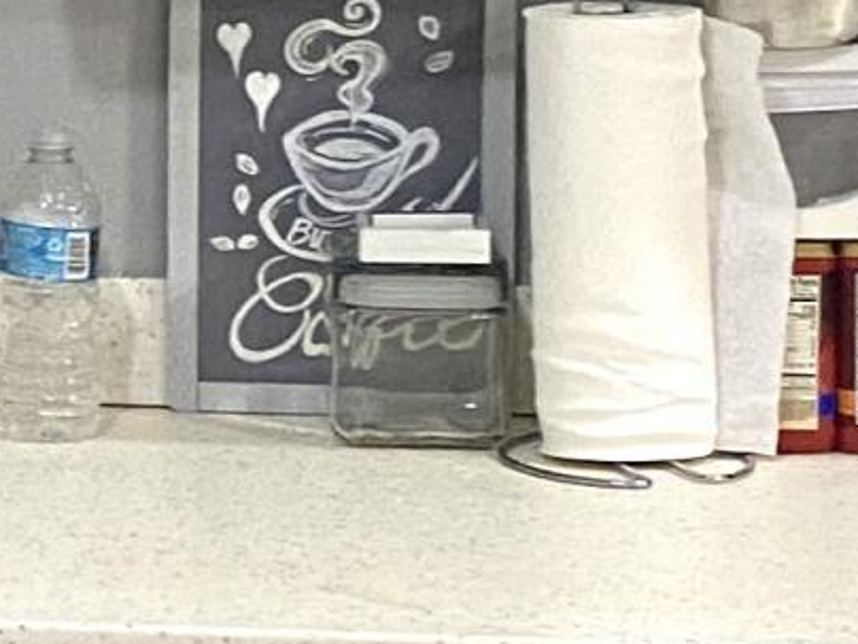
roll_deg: +0.2
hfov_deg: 9.7
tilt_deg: -5.9
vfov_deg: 7.7
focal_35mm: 193
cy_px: -45
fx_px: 4784
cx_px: -716
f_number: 1.8
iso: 200
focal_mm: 4.25
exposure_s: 1/60
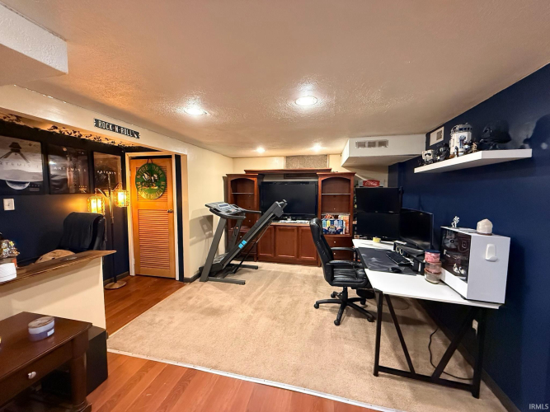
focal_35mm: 14
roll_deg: -0.4
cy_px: 206
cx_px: 275
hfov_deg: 102.1
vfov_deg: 85.7
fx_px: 222
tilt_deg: -3.4
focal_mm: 2.22
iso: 800
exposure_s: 1/60
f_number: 2.2
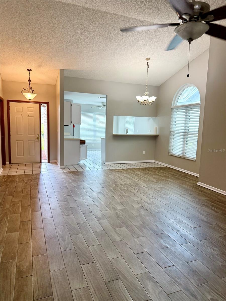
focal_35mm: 24
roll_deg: -1.8
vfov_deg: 71.6
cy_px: 150
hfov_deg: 56.8
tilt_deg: -7.1
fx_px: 209
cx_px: 113
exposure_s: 1/149
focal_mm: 6.76
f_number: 1.78
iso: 160
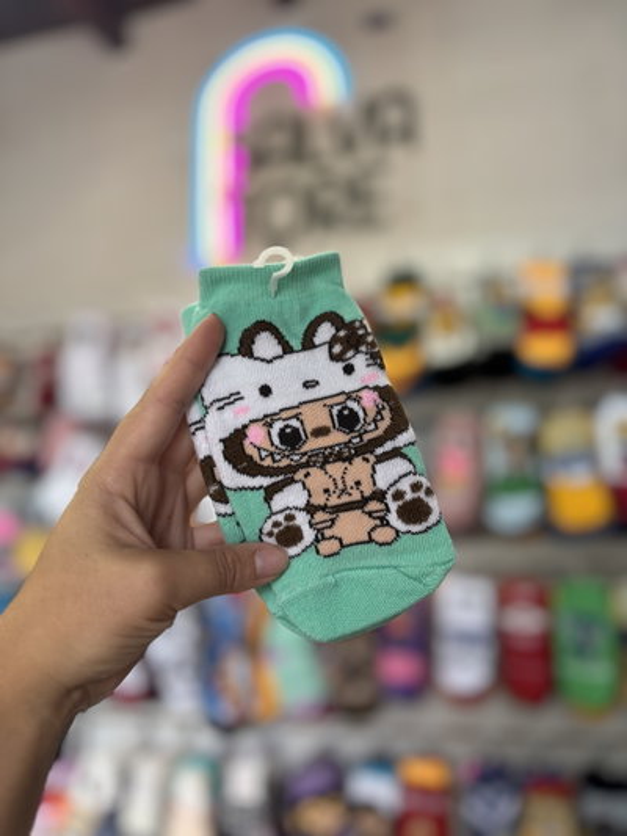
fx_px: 628
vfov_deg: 67.3
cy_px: 418
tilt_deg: +10.9
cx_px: 314
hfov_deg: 53.1
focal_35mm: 26
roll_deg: +0.4
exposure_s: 1/100
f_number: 1.6
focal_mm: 5.96
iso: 100
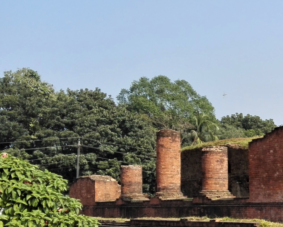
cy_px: 176
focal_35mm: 67
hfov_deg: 25.1
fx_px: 561
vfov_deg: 22.6
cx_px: 351
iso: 100
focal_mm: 3.68
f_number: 2
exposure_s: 1/1074
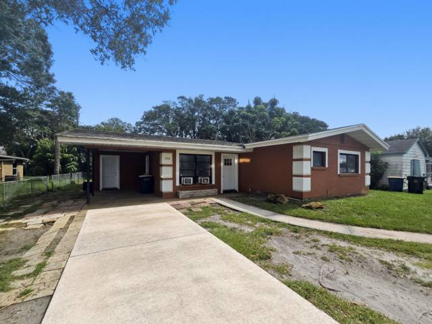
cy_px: 162
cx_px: 216
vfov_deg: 89.8
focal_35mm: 13
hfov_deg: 106.2
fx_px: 162
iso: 50
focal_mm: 2.2
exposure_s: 1/4500
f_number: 2.2
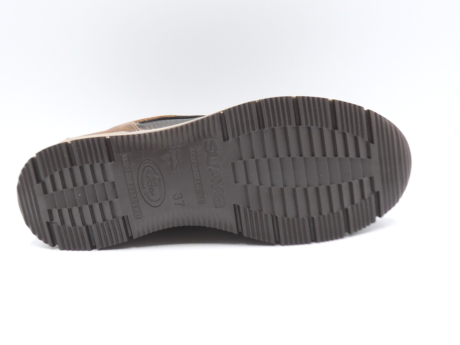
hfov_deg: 39.7
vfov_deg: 30.3
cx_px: 230
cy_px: 172
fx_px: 638
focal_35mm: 48
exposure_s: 1/100
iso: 100
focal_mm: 4.8
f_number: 3.6
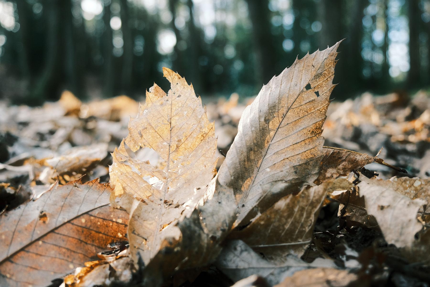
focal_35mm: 44
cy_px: 144
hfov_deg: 44.5
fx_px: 526
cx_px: 215
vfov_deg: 30.5
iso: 640
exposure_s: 1/320
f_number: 4
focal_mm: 29.2
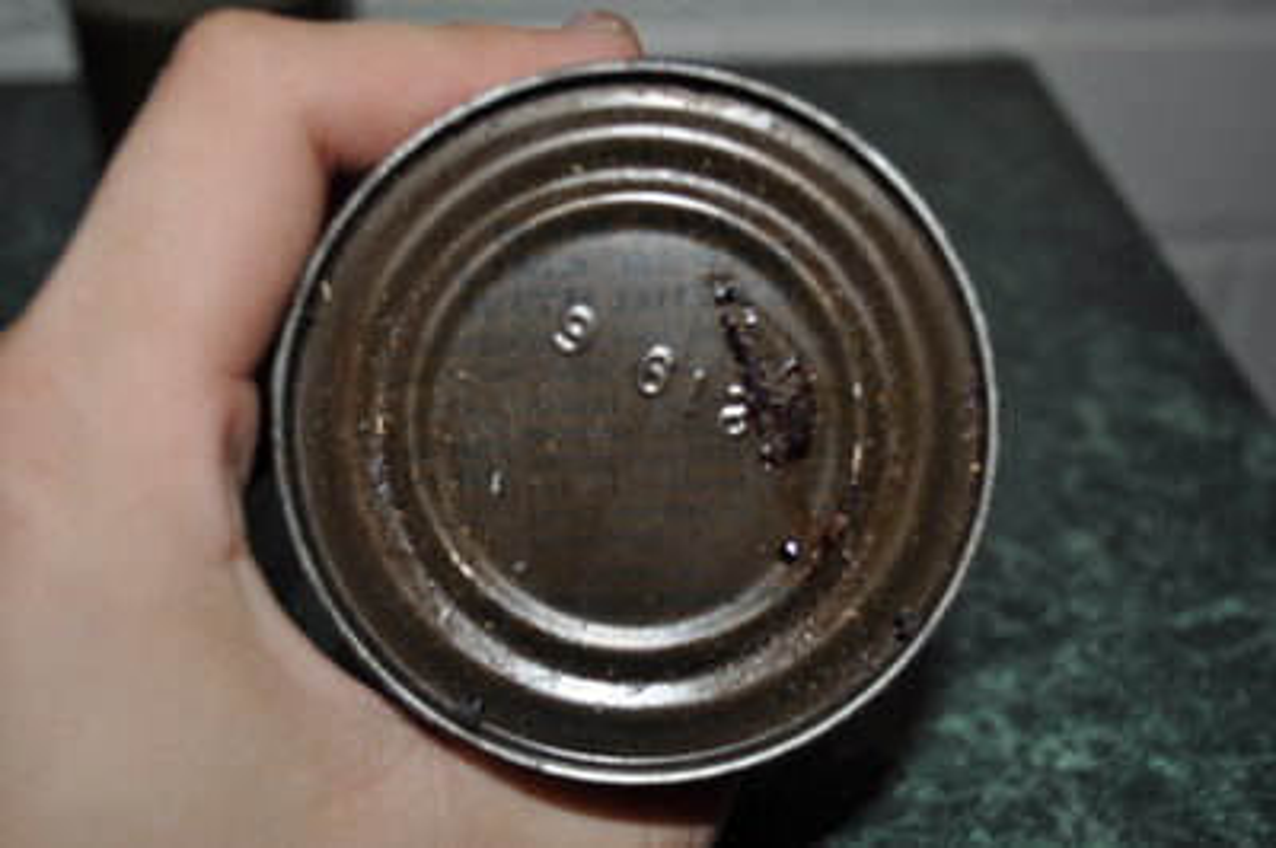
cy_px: 424
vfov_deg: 31.8
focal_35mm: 42
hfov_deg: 46.4
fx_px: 1487
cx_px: 638
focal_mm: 28
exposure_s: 1/60
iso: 200
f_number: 4.5
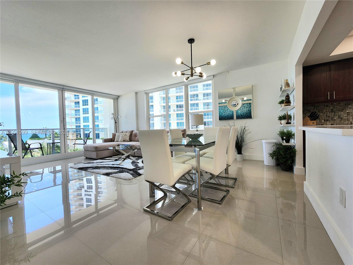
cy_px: 132
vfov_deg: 89.9
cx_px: 176
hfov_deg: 106.2
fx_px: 133
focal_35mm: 13
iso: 50
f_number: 2.2
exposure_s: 1/120
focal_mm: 2.2
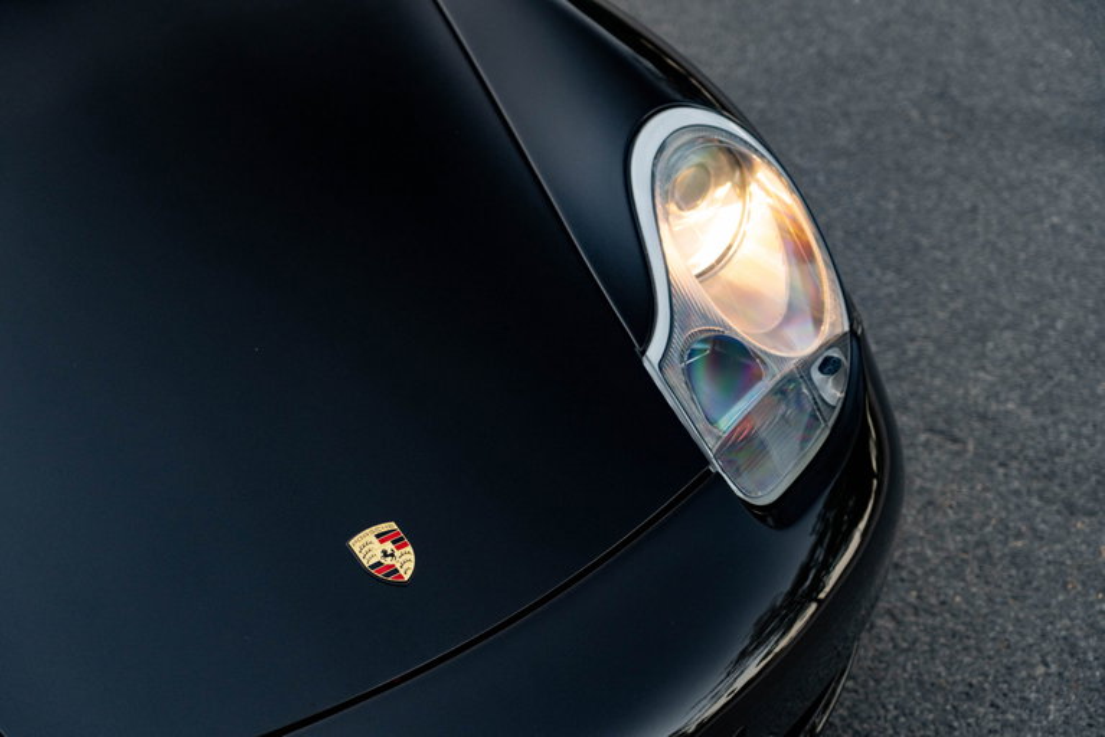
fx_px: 2057
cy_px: 368
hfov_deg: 30.1
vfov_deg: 20.3
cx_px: 552
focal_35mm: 67
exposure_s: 1/125
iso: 2000
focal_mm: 67
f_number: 4
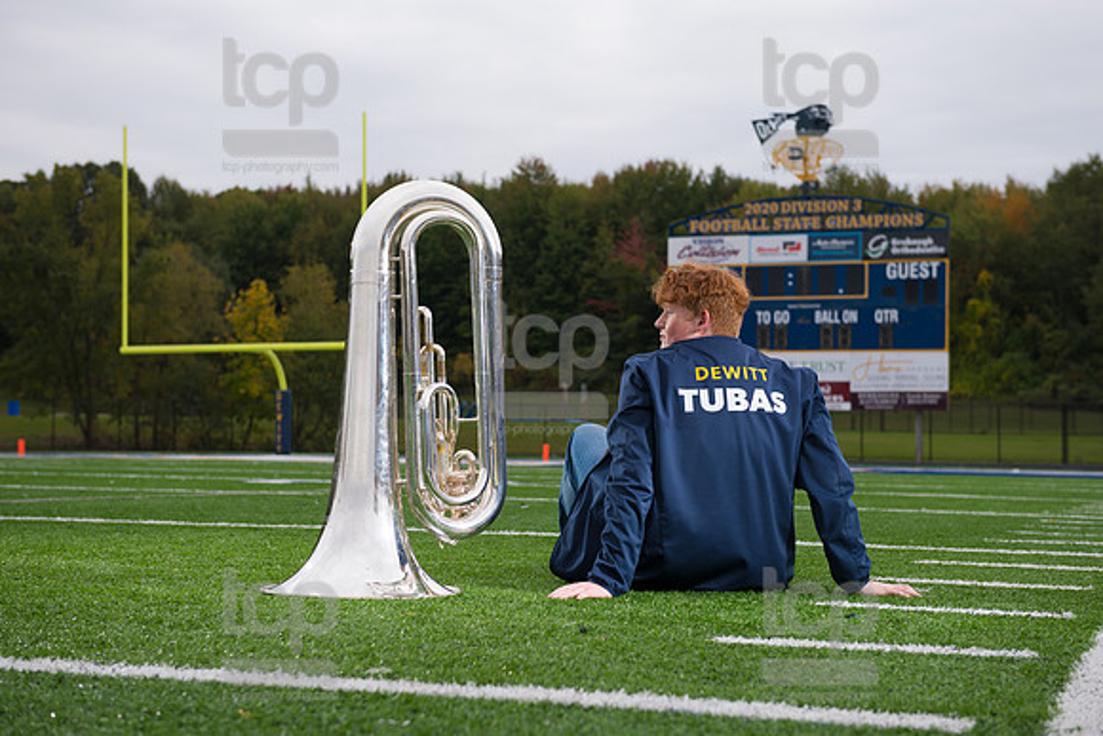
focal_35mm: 60
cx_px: 570
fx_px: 1843
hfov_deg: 33.3
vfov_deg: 22.6
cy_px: 379
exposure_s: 1/250
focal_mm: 58
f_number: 4.5
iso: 50
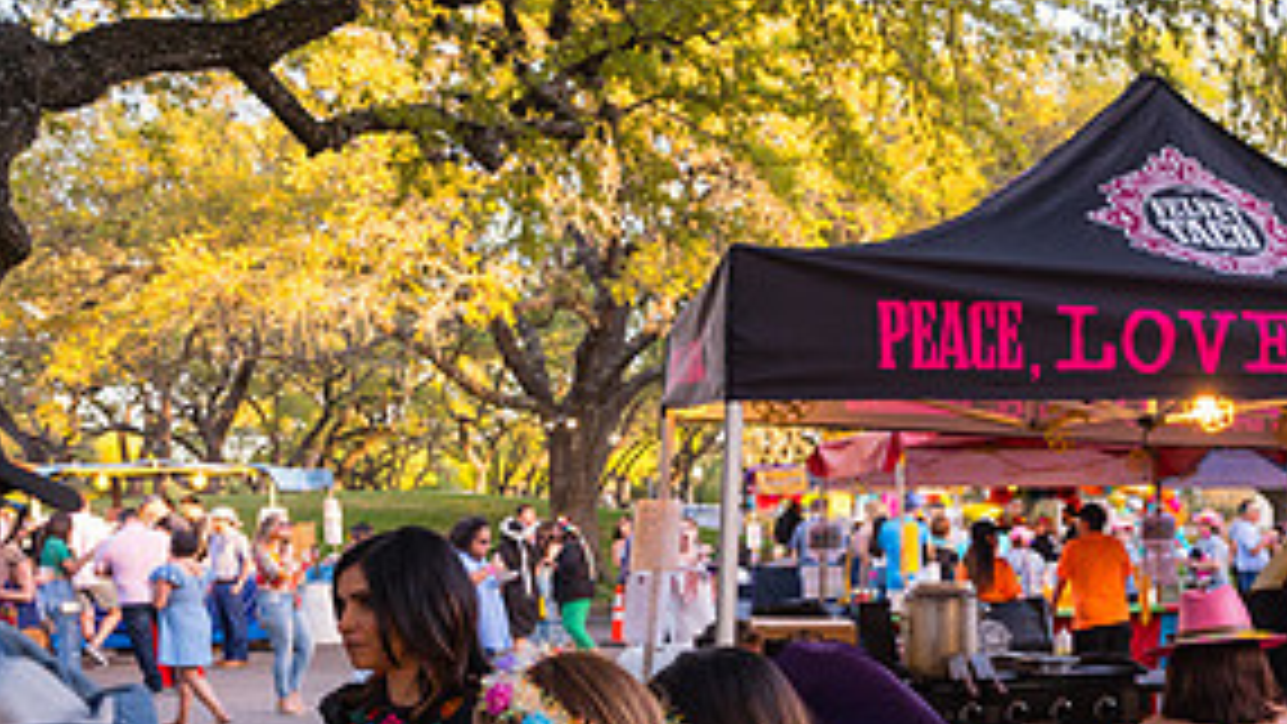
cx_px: 1246
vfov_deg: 23.2
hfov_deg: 36.9
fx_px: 1741
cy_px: 580
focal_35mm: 51
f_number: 4
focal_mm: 24
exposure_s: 1/500
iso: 1250
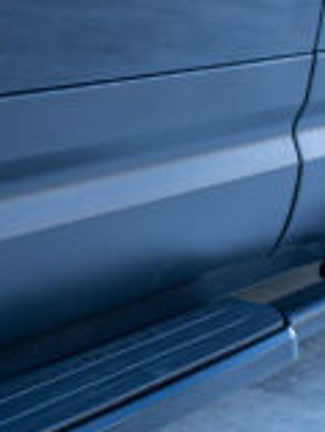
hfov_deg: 18.2
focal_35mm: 81
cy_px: 316
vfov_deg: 23.9
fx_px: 1013
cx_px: 156
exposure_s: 1/160
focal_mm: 30
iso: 800
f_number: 4
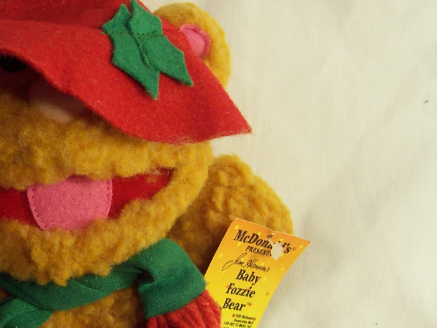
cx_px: 86
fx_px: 795
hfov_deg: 30.0
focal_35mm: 63
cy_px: 203
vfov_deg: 23.2
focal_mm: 5.6
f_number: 2.8
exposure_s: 1/125
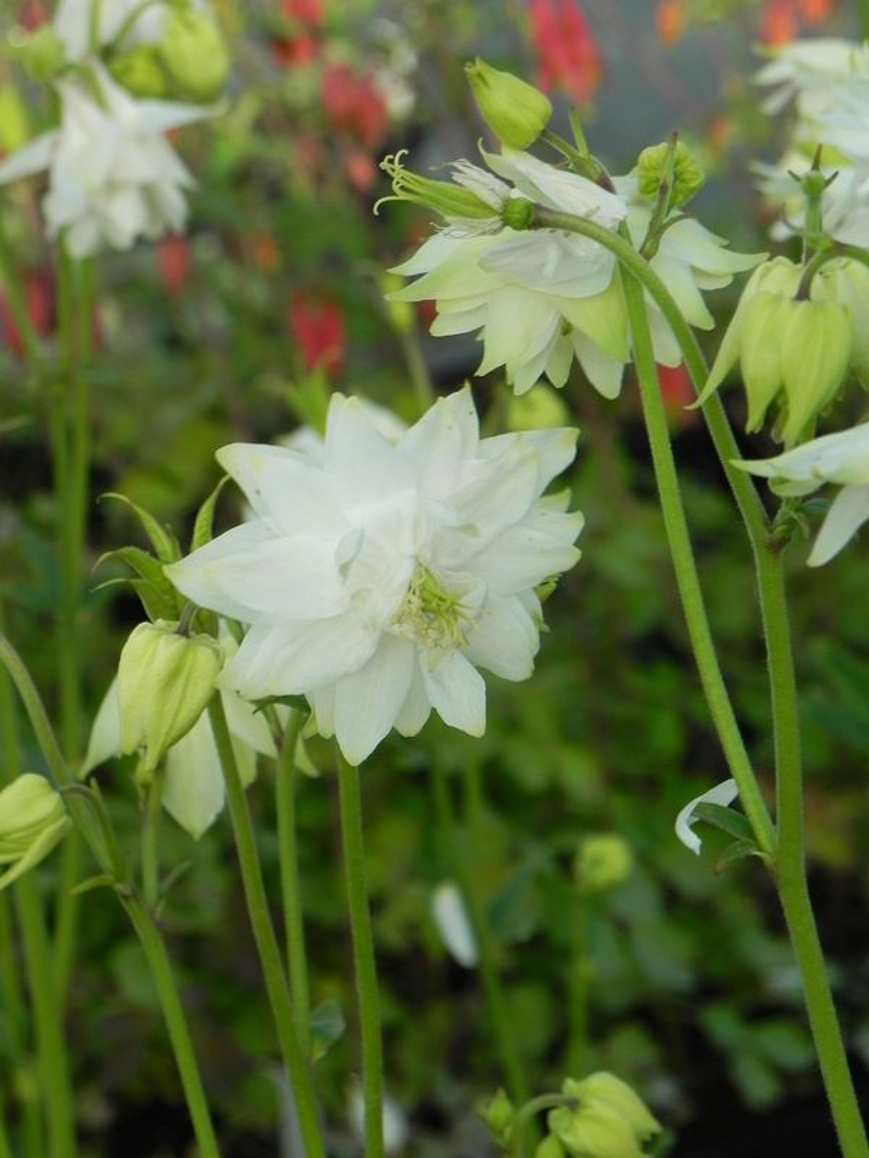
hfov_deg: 12.7
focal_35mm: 117
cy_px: 579
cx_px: 434
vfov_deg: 16.8
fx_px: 3916
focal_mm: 20.8
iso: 160
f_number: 4.5
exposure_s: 1/500
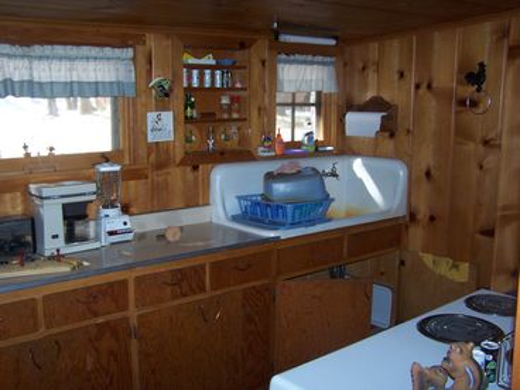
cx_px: 260
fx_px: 571
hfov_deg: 49.0
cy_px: 195
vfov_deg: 37.7
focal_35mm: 38
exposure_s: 1/60
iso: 140
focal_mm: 6.3
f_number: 2.8
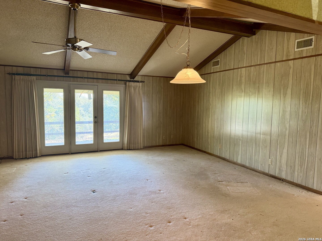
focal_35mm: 24
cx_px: 161
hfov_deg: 71.6
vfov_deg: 56.8
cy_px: 120
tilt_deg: -5.2
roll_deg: -1.2
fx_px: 223
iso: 320
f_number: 1.78
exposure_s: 1/120
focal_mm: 6.76
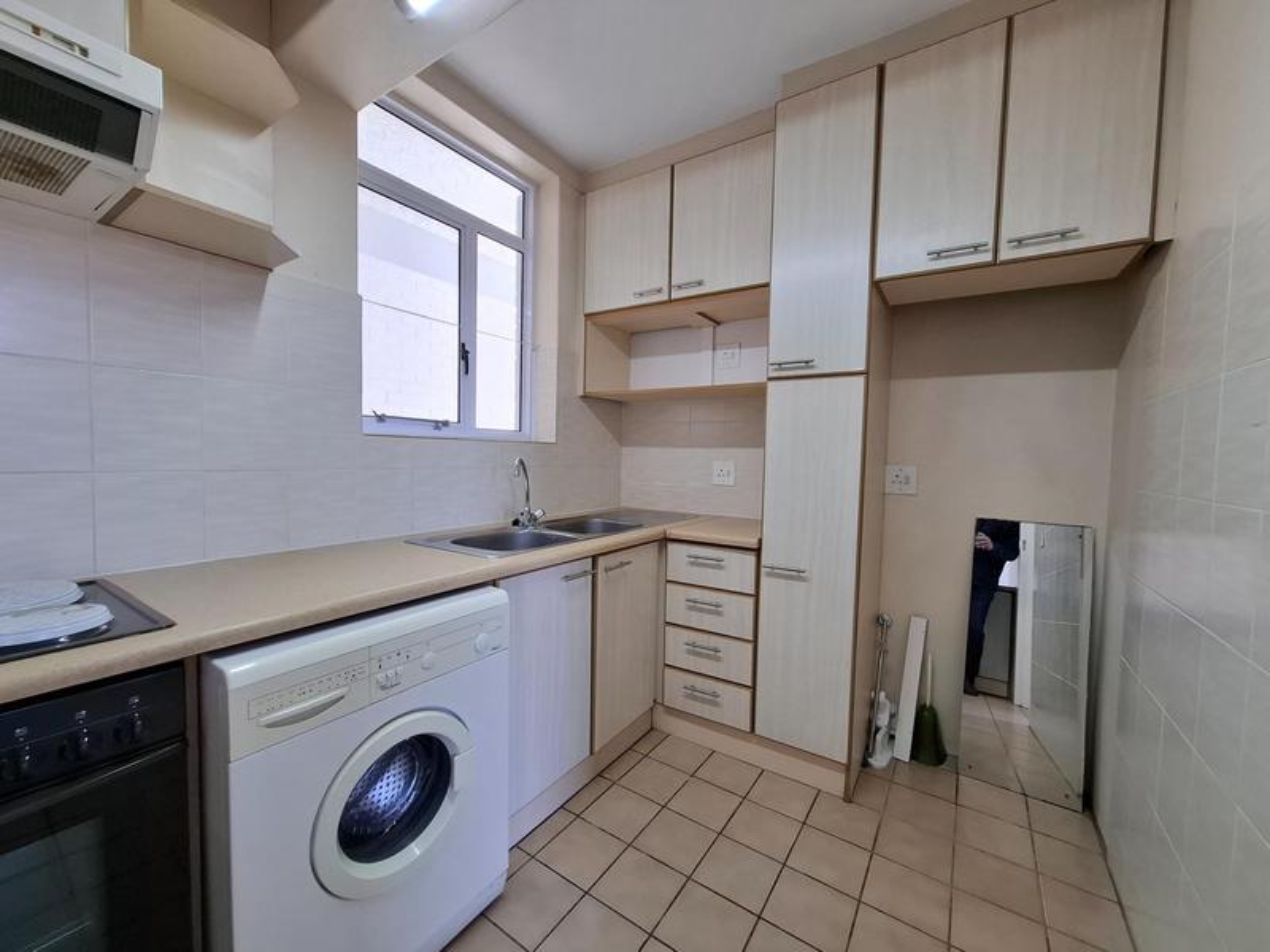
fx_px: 477
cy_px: 476
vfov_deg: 89.9
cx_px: 635
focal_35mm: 13
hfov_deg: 106.2
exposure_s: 1/50
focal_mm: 1.74
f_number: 2.2
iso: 64
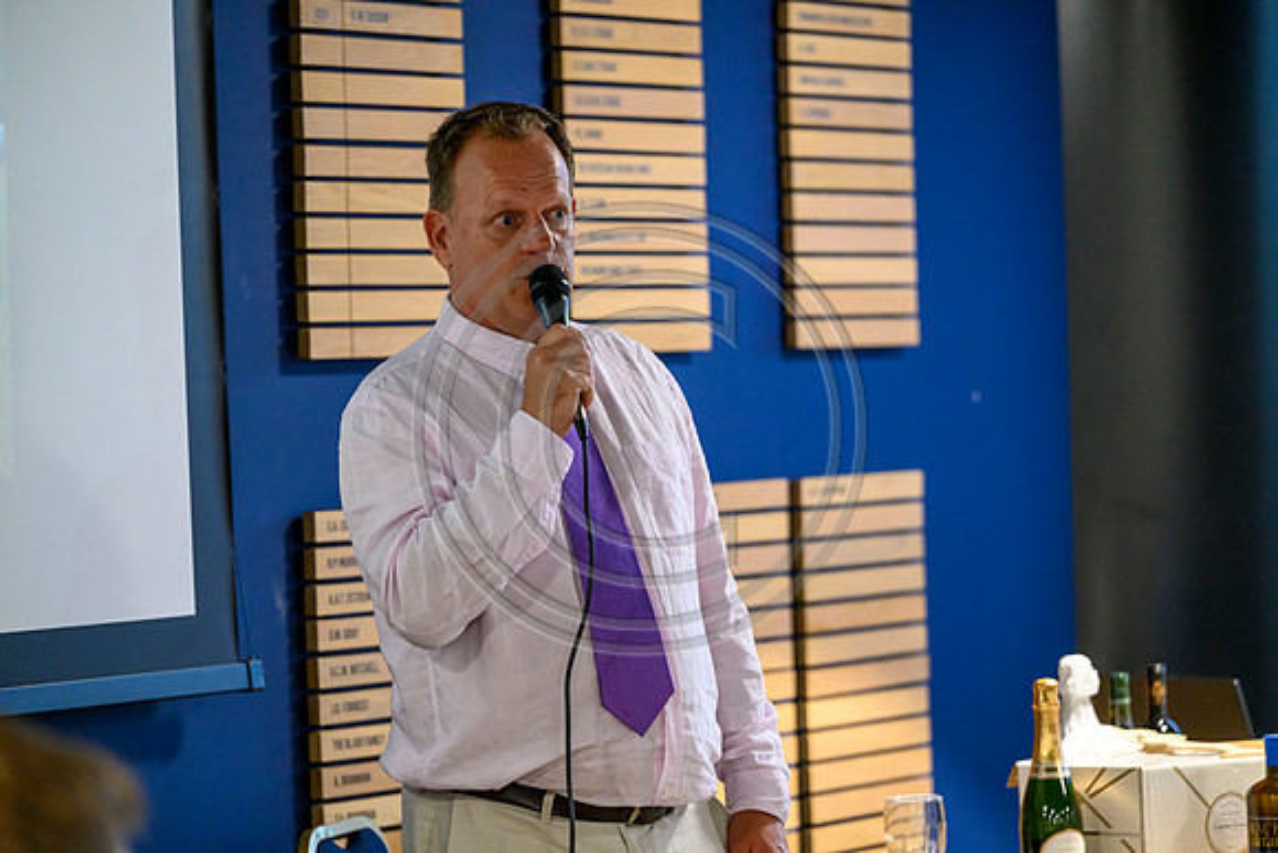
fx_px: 5326
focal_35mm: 150
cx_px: 639
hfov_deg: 13.7
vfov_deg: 9.2
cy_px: 426
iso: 6400
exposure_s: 1/125
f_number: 3.2
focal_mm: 150
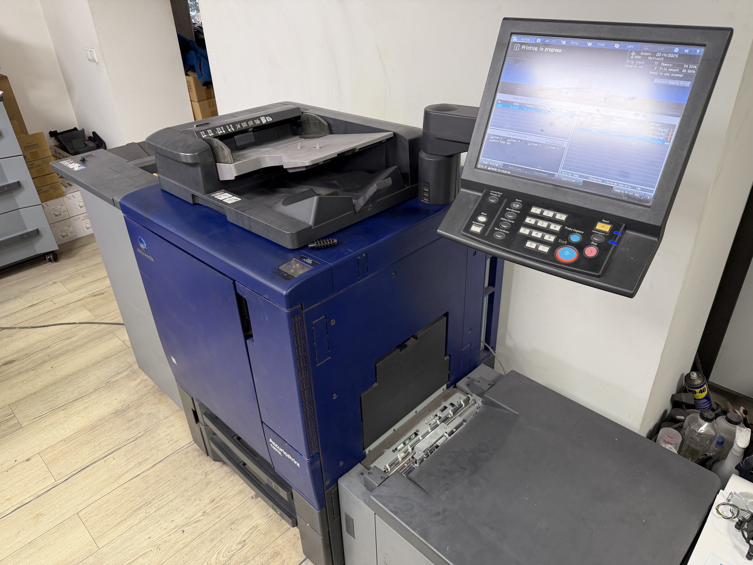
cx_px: 376
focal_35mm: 24
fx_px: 522
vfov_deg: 56.8
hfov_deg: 71.6
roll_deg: +2.5
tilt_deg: -29.5
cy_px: 282
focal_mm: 6.76
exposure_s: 1/50
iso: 160
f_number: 1.78
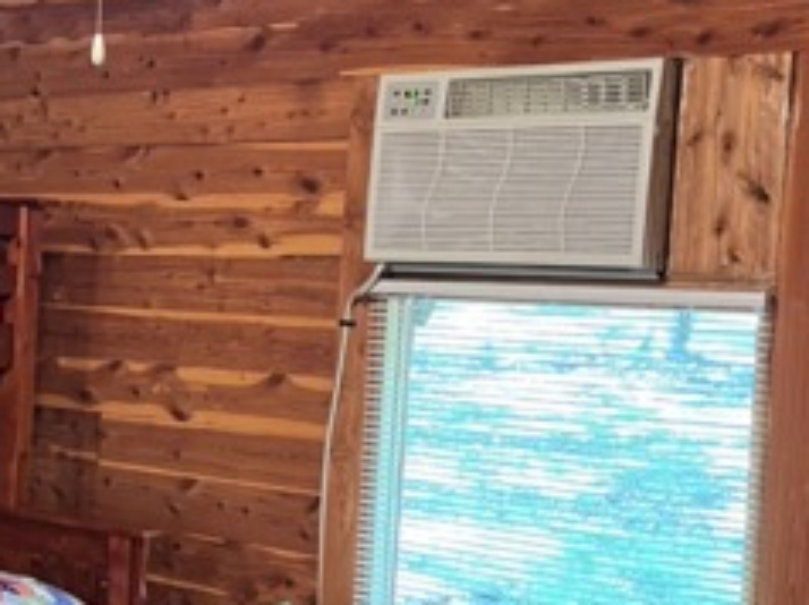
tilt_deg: -3.2
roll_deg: -2.3
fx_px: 1634
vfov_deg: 20.9
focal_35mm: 70
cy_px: 360
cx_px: -7
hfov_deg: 26.3
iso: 500
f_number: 1.6
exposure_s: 1/40
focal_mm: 5.1
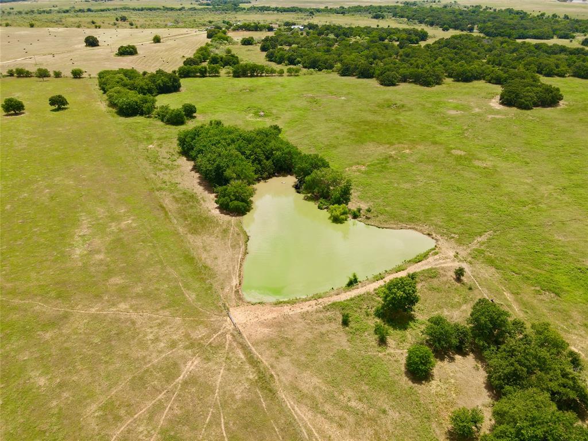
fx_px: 408
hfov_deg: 71.6
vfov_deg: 56.8
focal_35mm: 24
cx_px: 294
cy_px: 220
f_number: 2.8
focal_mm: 4.5
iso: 100
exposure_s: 1/640
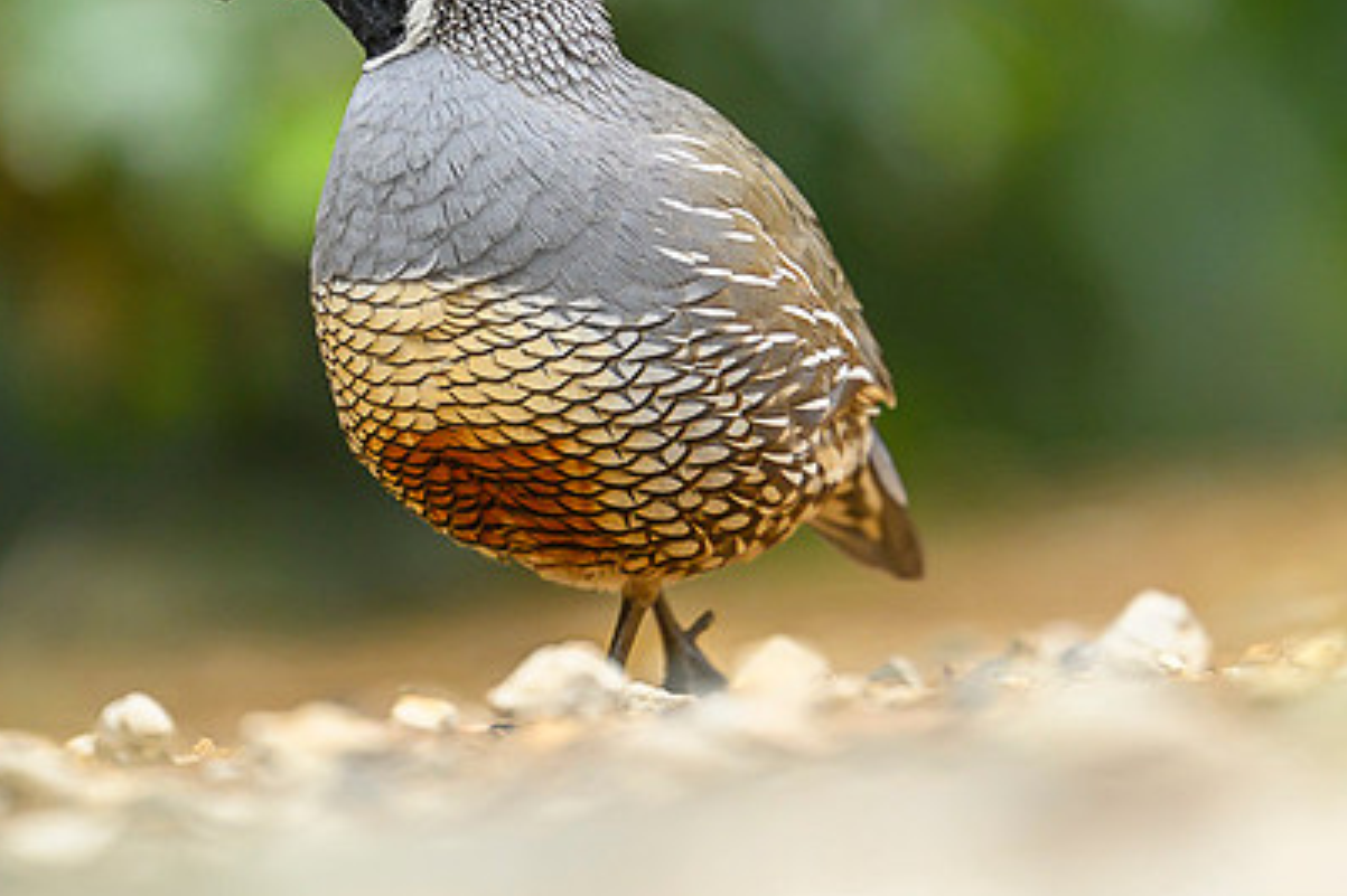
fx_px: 40391
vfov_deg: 1.3
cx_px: 737
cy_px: 208
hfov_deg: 1.9
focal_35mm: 1080
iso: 800
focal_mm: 560
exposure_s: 1/400
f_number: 4
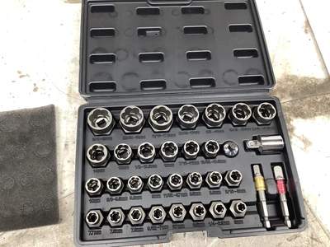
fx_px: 296
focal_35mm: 31
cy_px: 124
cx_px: 165
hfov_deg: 58.4
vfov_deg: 45.4
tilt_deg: -68.3
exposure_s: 1/60
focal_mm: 3.3
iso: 125
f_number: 2.4
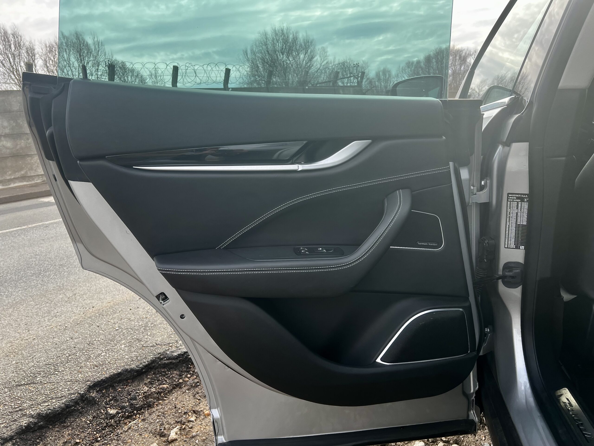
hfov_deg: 67.3
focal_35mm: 26
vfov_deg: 53.1
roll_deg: +6.7
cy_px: 223
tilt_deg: -12.1
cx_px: 297
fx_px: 446
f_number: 1.5
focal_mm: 5.7
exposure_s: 1/670
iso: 50
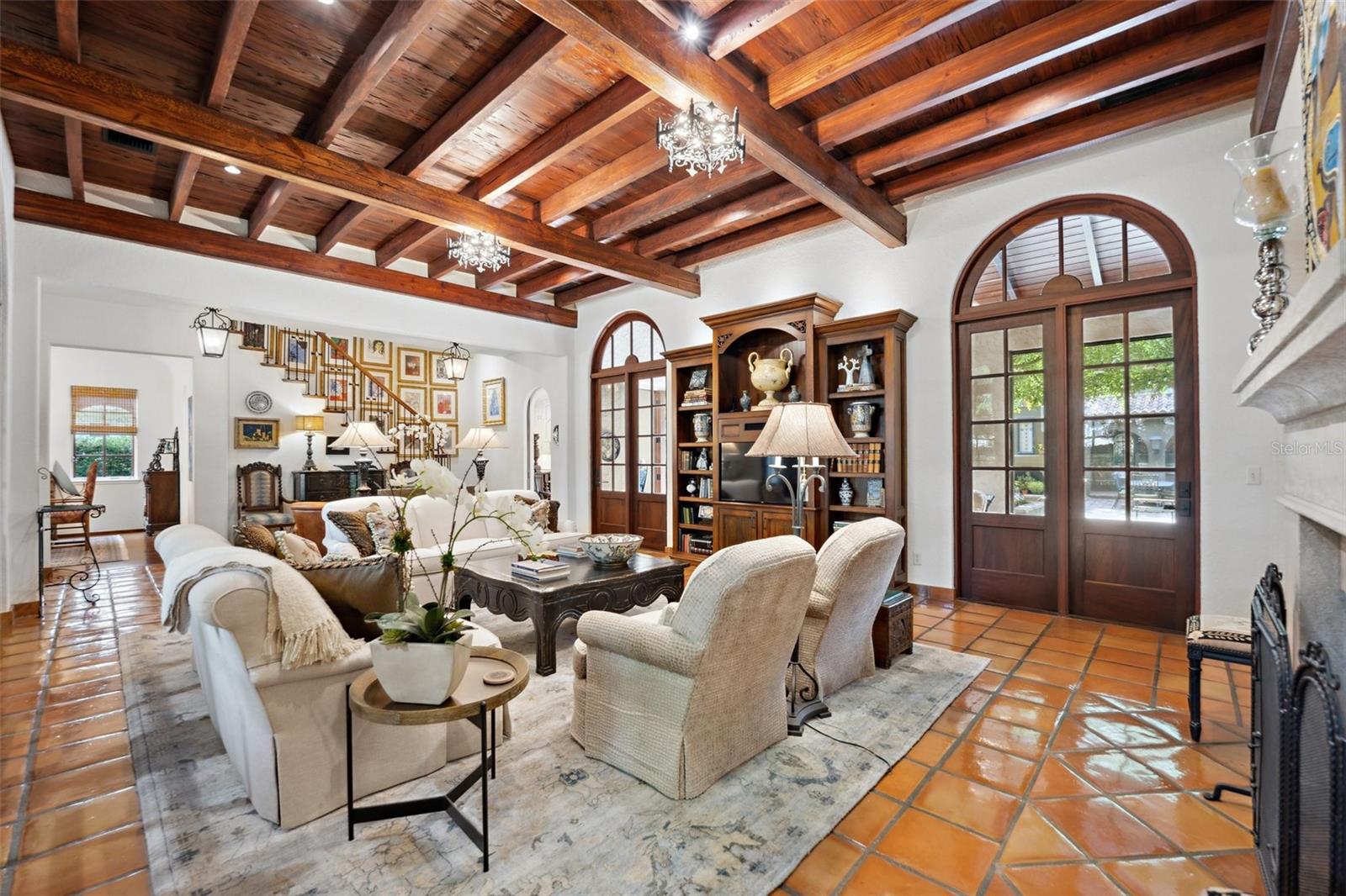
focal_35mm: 14
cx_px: 673
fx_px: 523
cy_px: 448
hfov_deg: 104.3
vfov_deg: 81.2
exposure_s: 1/3.33
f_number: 8
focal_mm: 14
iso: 400
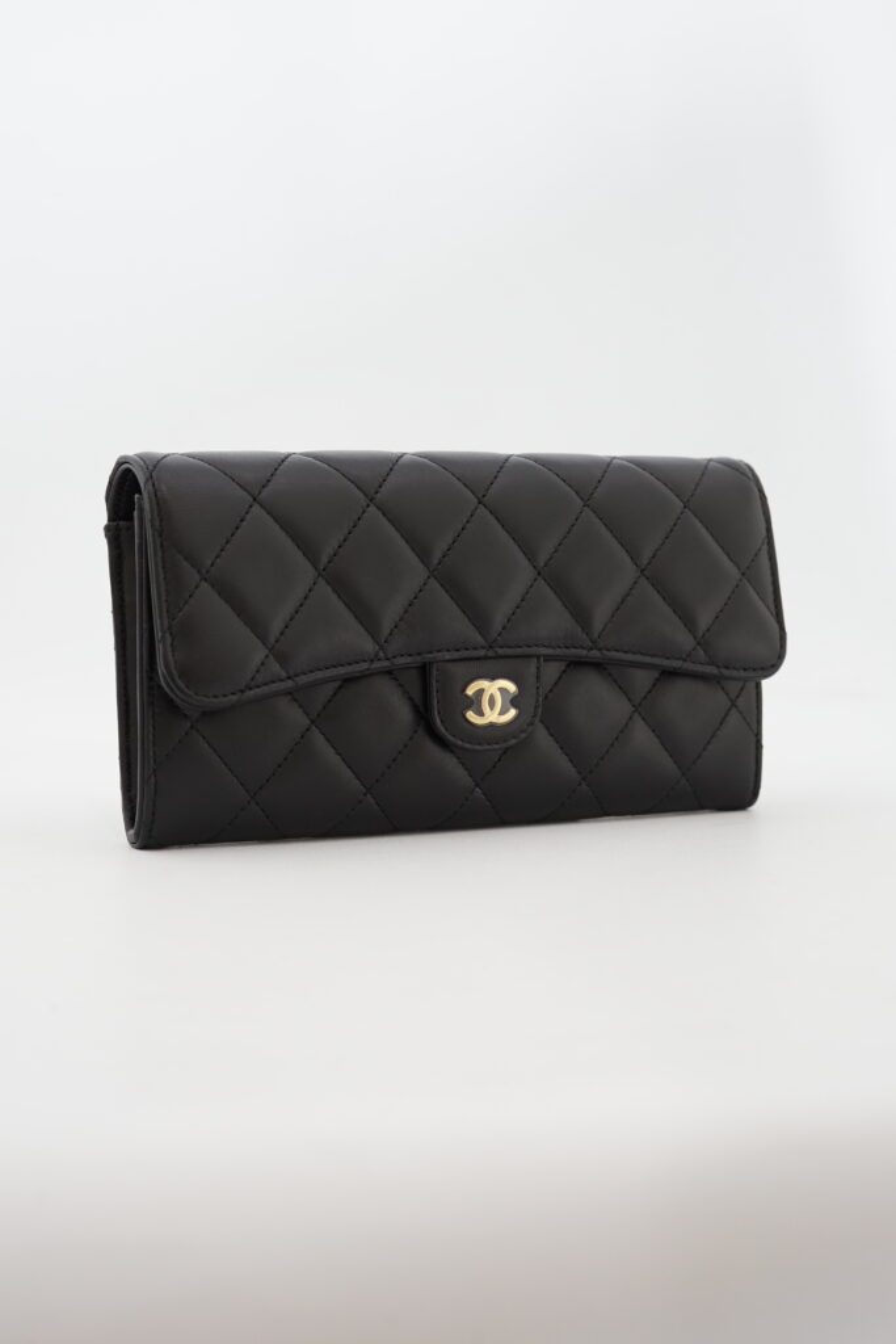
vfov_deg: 39.6
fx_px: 1866
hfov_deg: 27.0
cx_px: 448
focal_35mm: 50
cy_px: 672
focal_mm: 50
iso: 640
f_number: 6.3
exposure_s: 1/13
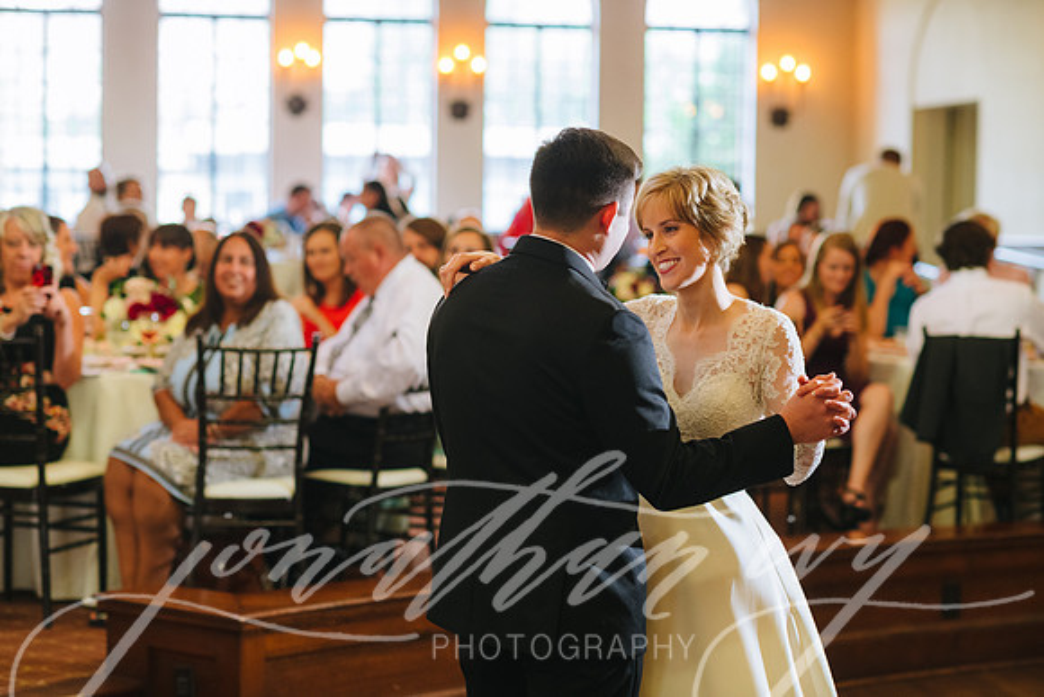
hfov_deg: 23.9
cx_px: 522
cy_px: 348
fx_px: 2465
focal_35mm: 85
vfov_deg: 16.1
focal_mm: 85
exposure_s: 1/250
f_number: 2.8
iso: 1600
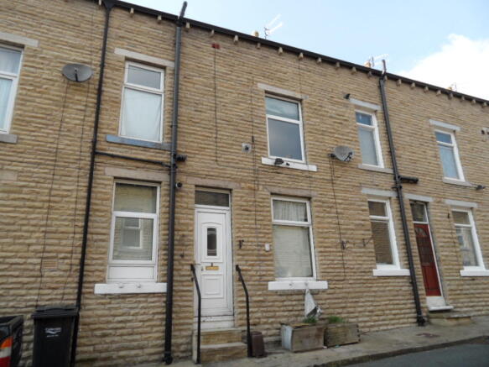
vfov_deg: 56.8
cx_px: 244
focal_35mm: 24
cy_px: 184
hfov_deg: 71.6
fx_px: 339
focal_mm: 3.9
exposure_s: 1/500
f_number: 3.2
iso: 80
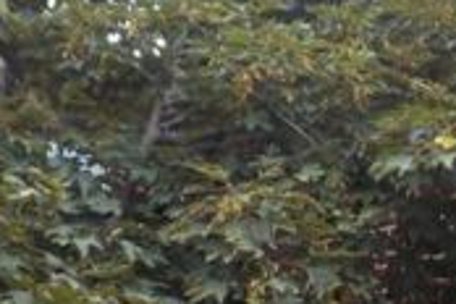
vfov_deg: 11.7
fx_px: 1457
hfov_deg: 16.6
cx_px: 621
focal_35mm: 115
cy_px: 330
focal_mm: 4.1
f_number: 3.3
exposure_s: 1/40
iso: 125
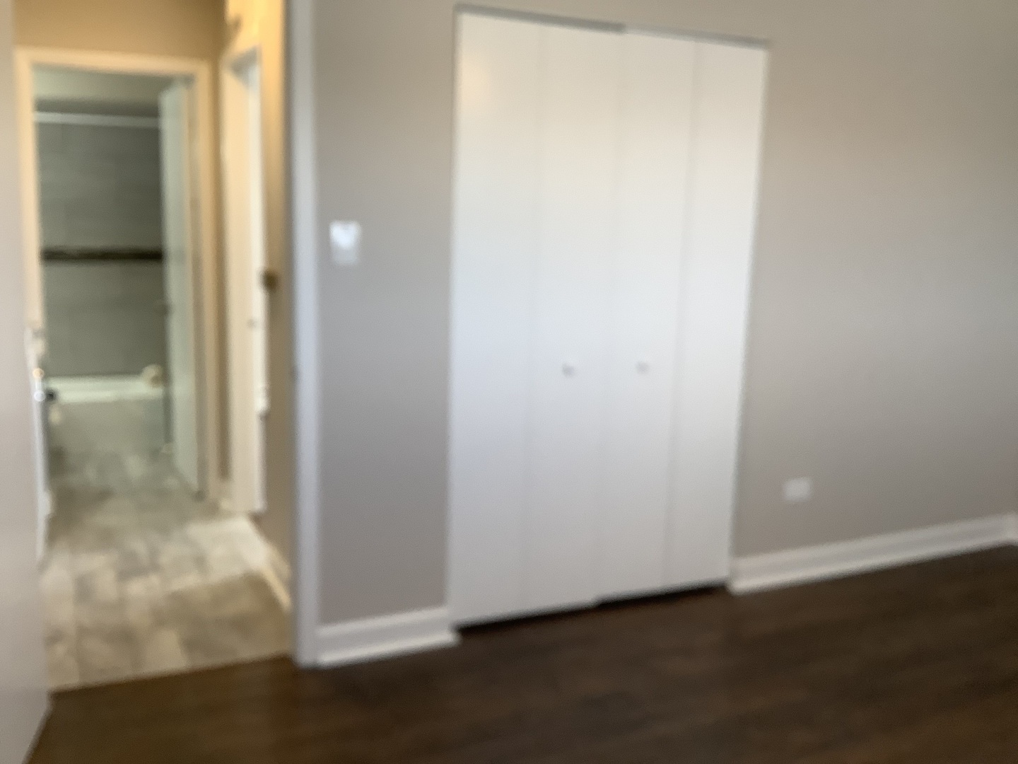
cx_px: 509
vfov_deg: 45.4
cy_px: 382
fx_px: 912
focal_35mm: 31
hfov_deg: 58.4
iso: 100
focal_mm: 3.3
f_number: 2.4
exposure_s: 1/50
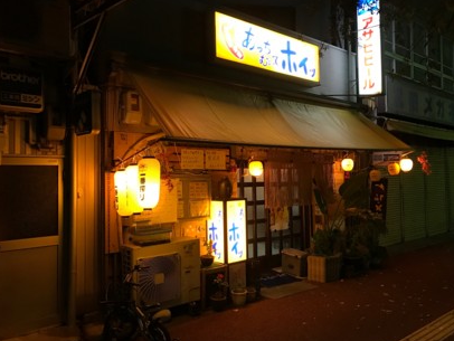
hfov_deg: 58.3
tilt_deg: +1.7
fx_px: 407
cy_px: 168
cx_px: 245
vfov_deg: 45.5
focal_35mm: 31
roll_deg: +0.6
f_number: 1.8
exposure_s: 1/15
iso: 64
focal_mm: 3.99
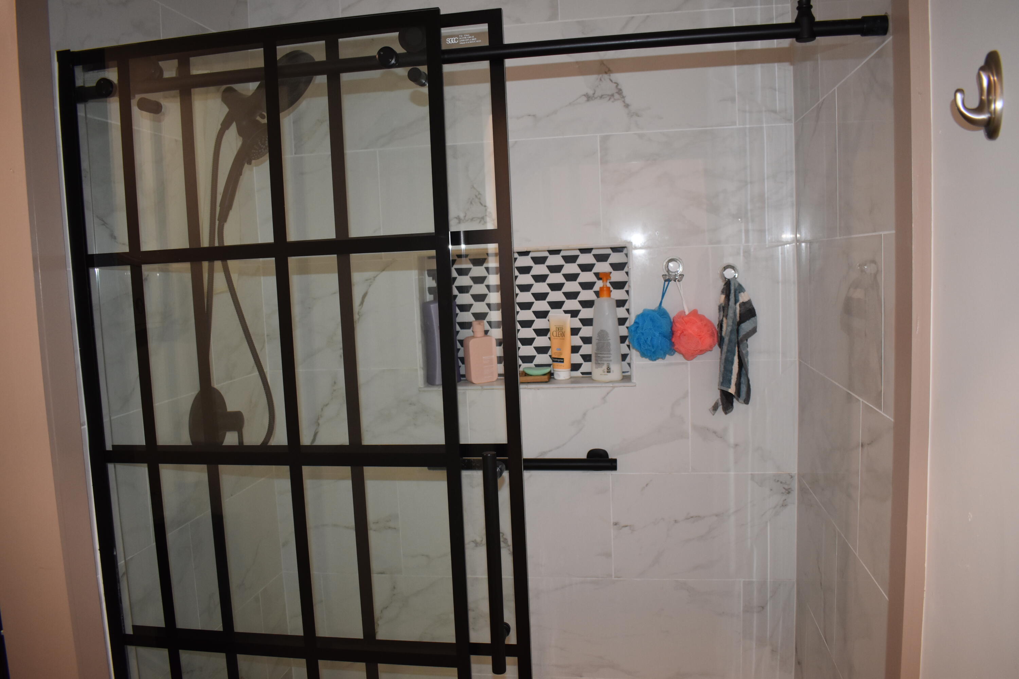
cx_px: 510
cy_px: 340
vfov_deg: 47.9
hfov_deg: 67.4
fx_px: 764
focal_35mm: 27
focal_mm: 18
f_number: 3.5
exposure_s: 1/60
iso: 900
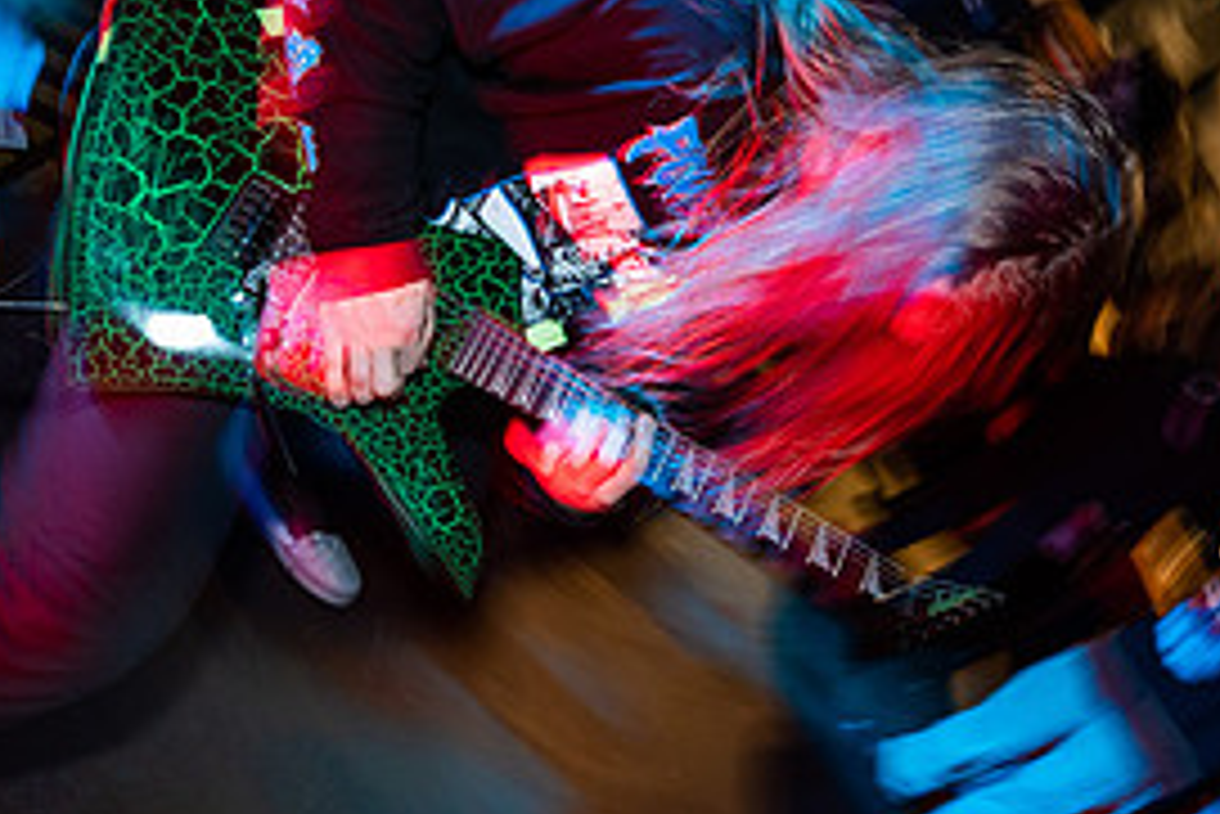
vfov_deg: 42.8
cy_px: 245
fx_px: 1017
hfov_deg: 61.3
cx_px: 738
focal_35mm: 30
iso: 800
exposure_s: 1/13
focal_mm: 14
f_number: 2.8
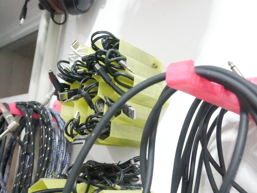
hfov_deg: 46.8
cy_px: 96
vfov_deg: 36.0
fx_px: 297
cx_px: 128
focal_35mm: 40
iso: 25600
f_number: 5.6
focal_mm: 20
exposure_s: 1/30
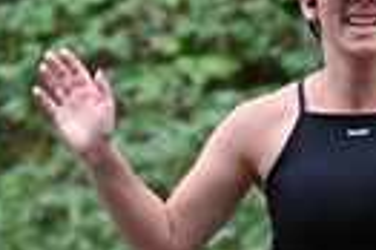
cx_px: 290
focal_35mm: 841
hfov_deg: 2.5
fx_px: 8773
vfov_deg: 1.6
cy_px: 105
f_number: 6.3
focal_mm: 200
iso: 400
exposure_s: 1/320
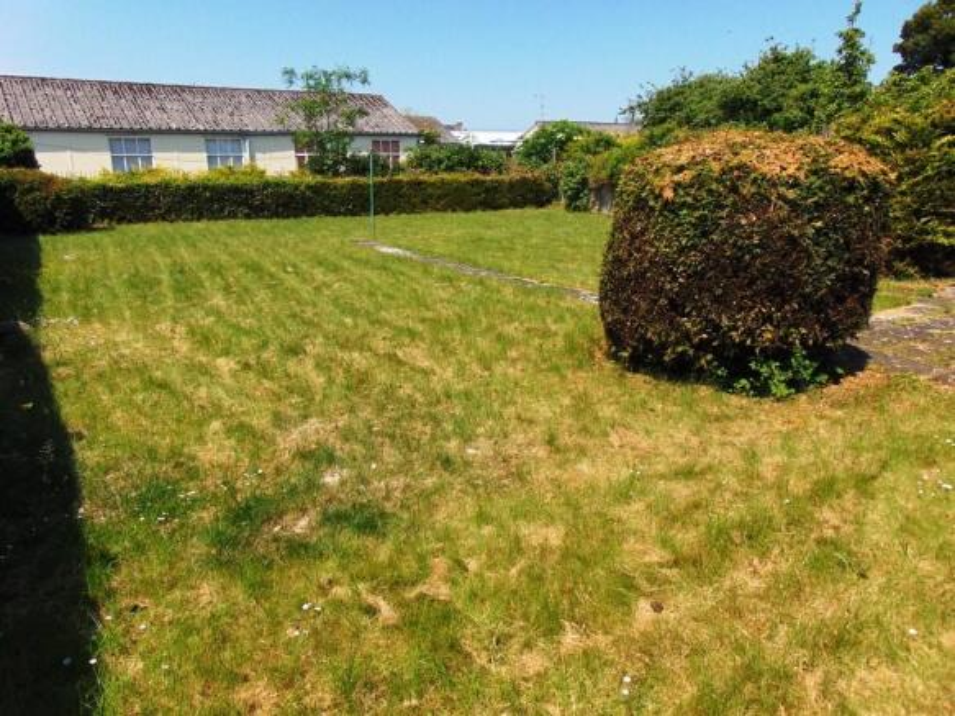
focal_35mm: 25
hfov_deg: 69.4
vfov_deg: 54.9
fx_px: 690
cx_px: 478
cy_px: 358
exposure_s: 1/250
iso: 80
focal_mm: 4.5
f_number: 7.7
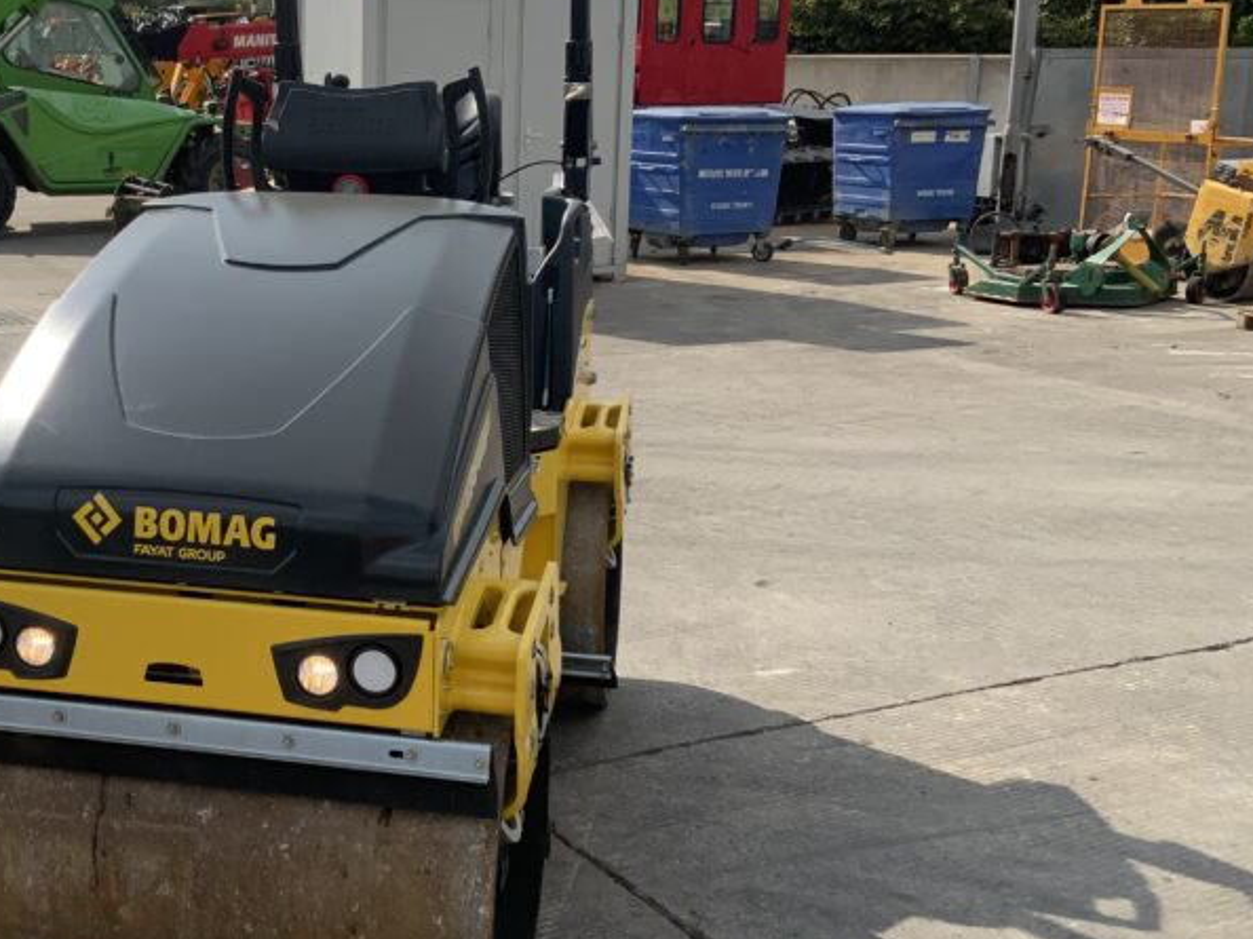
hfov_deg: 37.4
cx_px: 342
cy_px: 422
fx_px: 1809
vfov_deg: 29.1
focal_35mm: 50
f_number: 1.8
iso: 16
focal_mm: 3
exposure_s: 1/2427
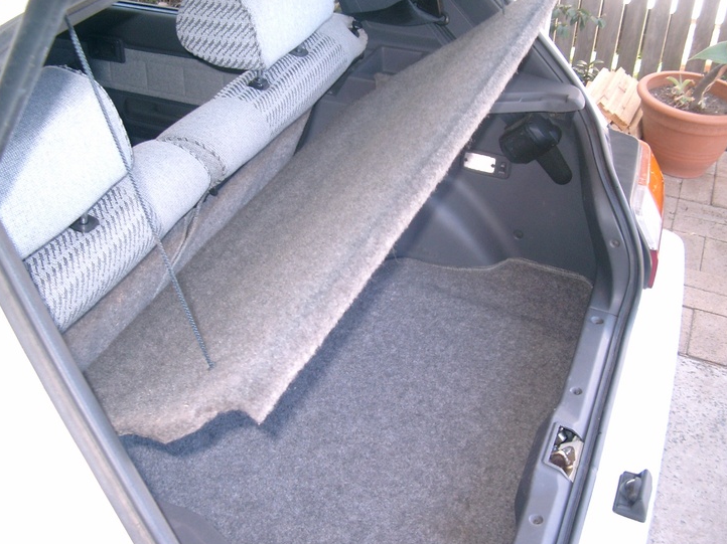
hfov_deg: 45.8
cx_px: 360
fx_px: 861
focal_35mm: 41
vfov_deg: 35.1
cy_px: 294
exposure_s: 1/80
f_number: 2.6
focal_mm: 7.6
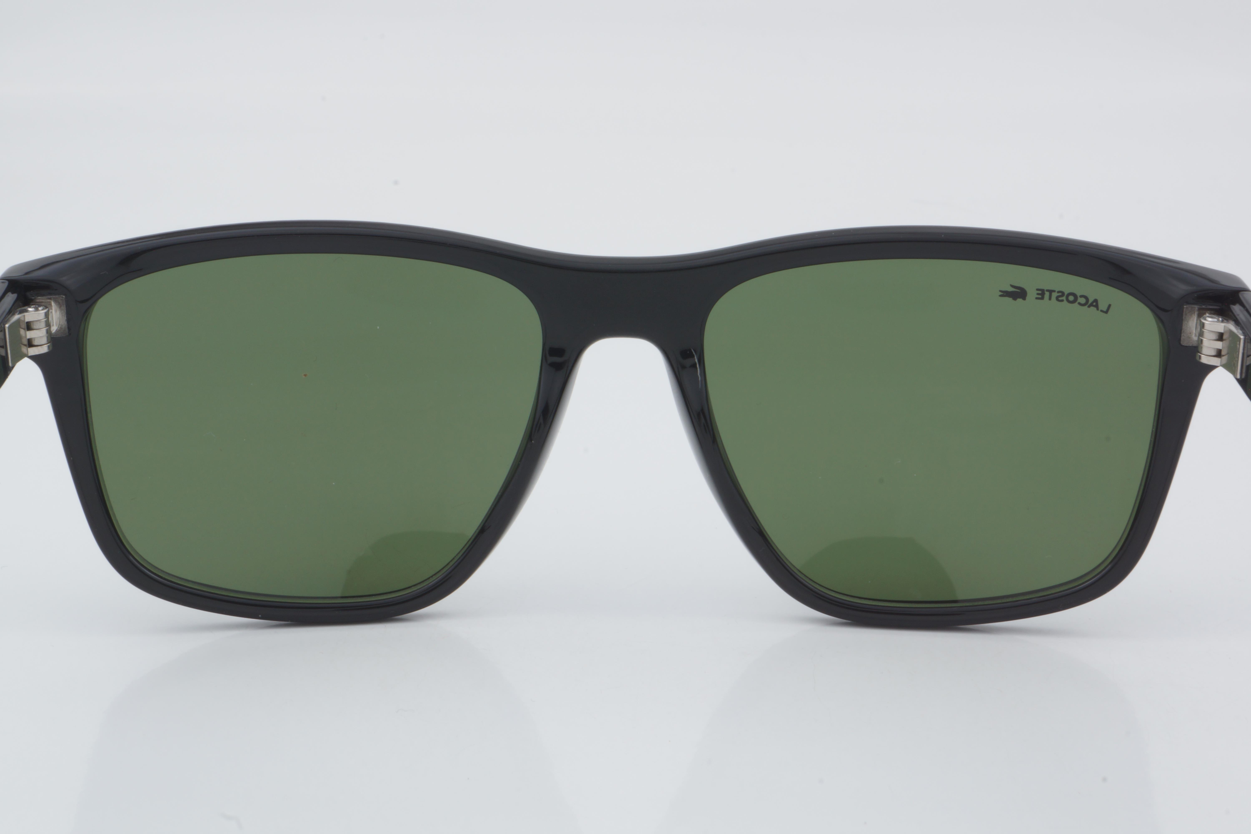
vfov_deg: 16.6
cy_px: 417
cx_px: 626
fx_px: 2867
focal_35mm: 82
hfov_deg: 24.6
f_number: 32
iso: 100
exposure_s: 1/3
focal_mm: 55
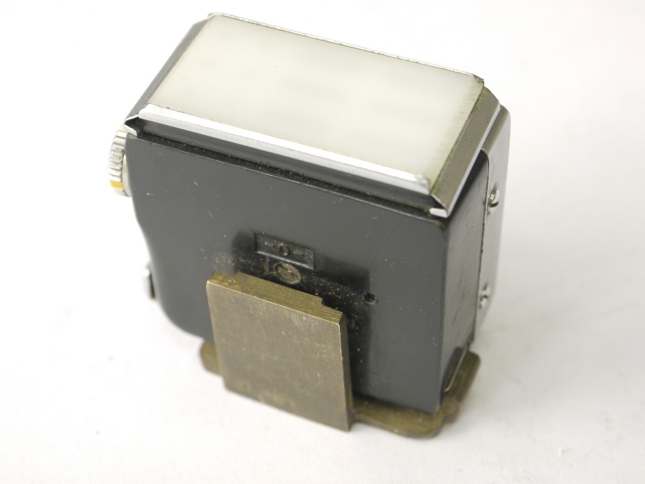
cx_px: 322
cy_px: 242
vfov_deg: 17.6
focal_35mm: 84
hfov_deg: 23.3
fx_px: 1565
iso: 400
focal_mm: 42
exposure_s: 1/13
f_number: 8
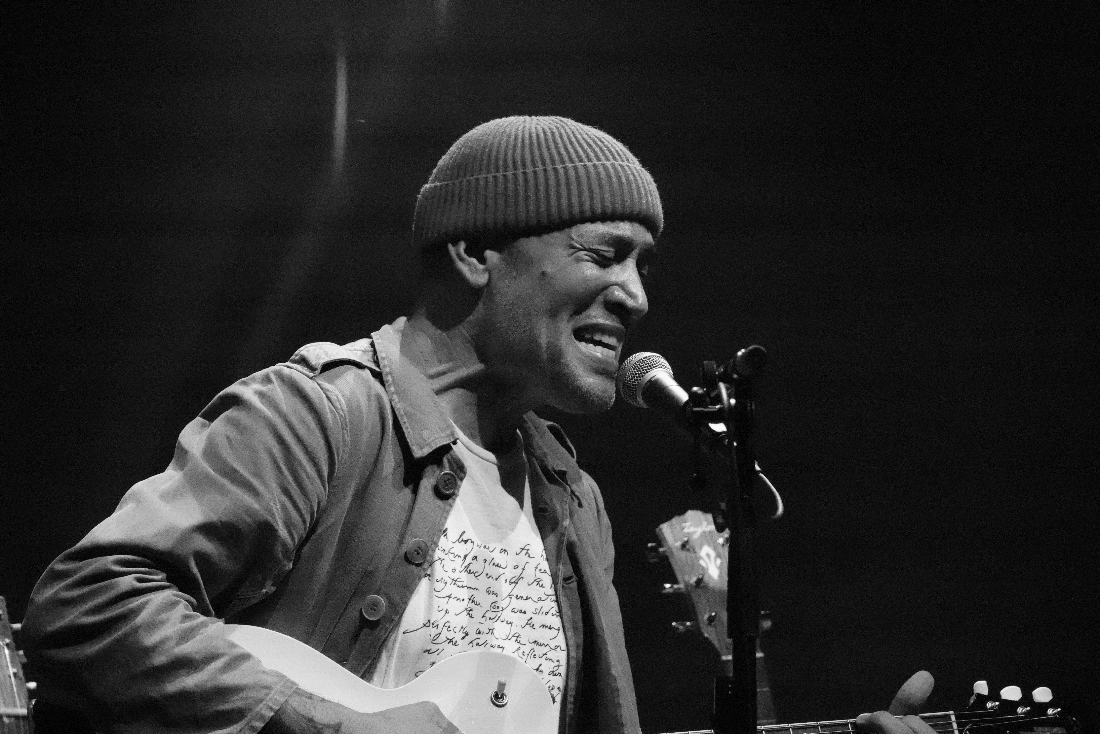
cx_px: 550
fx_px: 9166
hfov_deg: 6.9
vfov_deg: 4.6
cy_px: 367
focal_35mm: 300
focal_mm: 110.13
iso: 12800
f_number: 4
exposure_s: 1/320
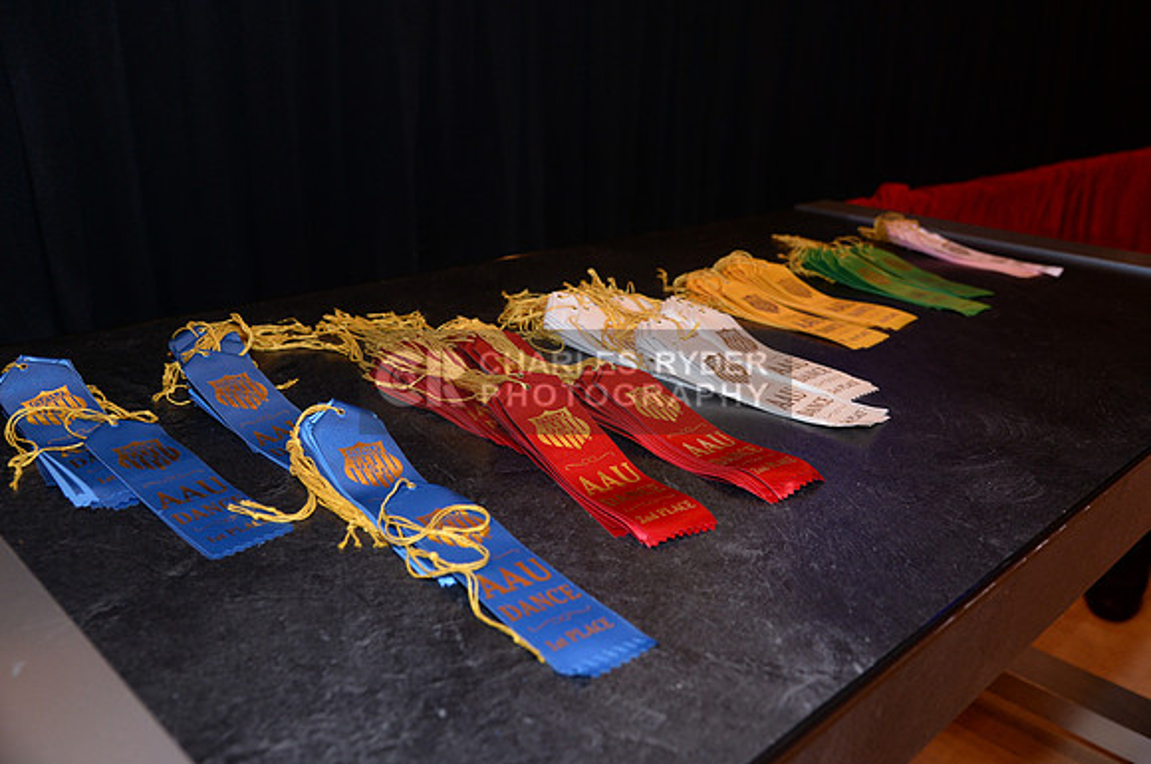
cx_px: 576
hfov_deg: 58.8
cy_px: 382
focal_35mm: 32
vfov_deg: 41.0
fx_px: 1022
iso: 2000
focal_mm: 32
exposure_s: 1/250
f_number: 5
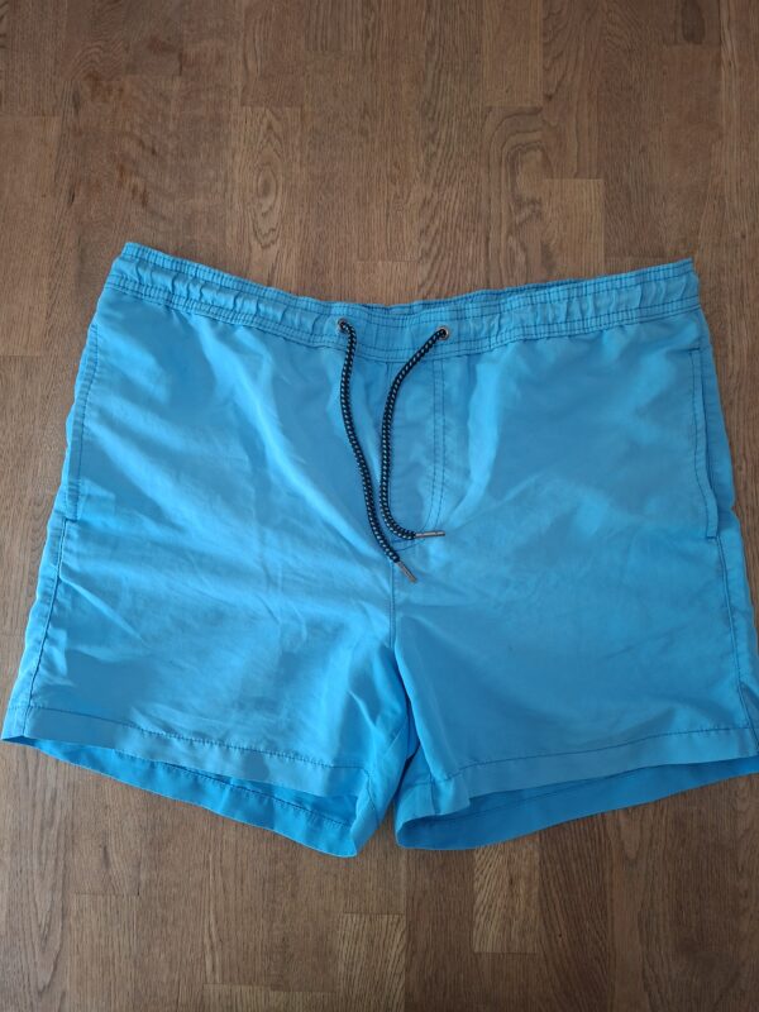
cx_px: 380
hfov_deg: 58.9
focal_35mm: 23
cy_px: 506
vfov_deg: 73.9
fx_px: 672
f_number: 1.8
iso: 320
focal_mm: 5.54
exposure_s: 1/50
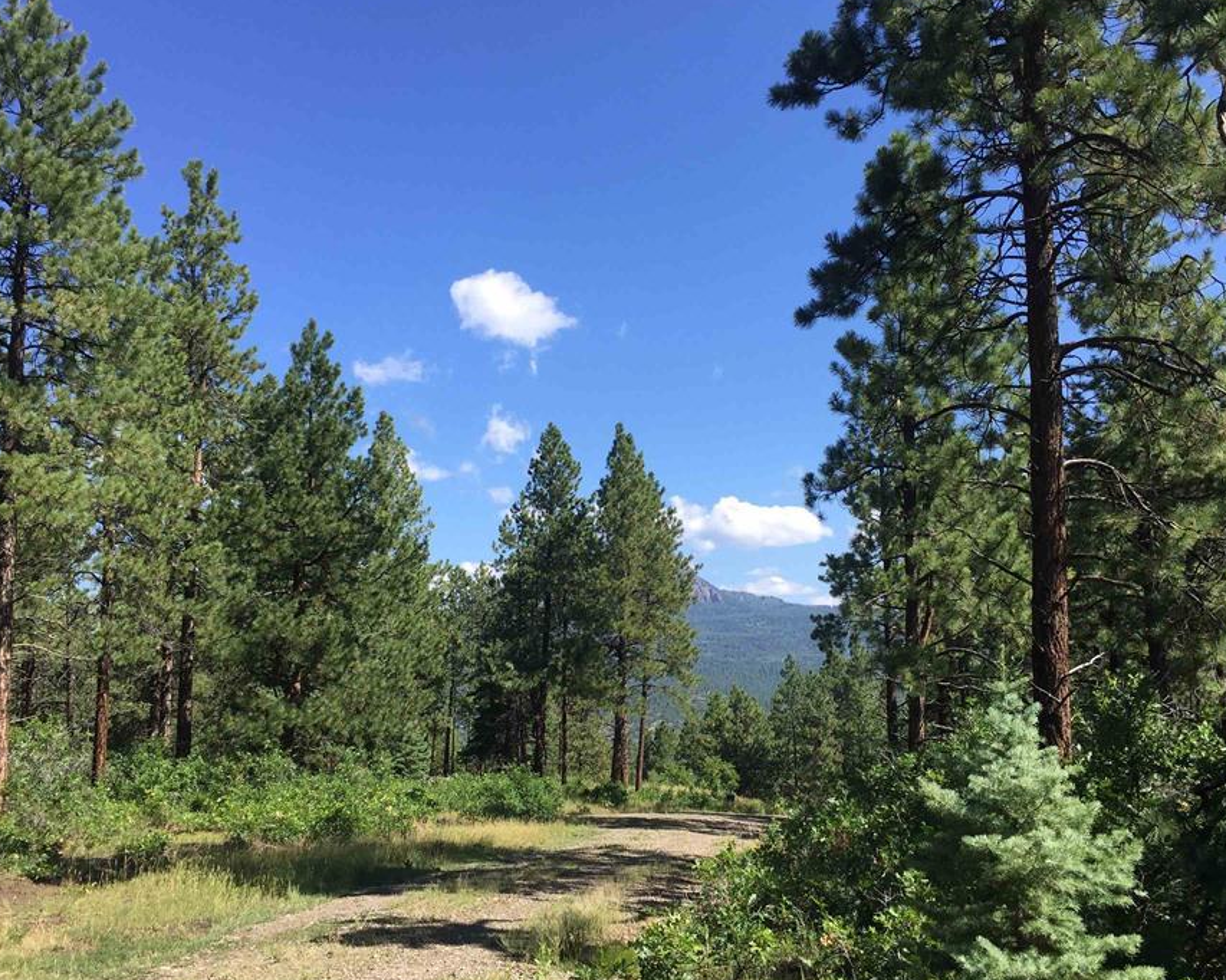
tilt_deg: +8.8
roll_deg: +1.0
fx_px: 1233
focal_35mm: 34
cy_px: 513
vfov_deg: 43.3
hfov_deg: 52.9
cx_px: 621
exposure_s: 1/1041
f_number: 2.2
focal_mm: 4.15
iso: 32
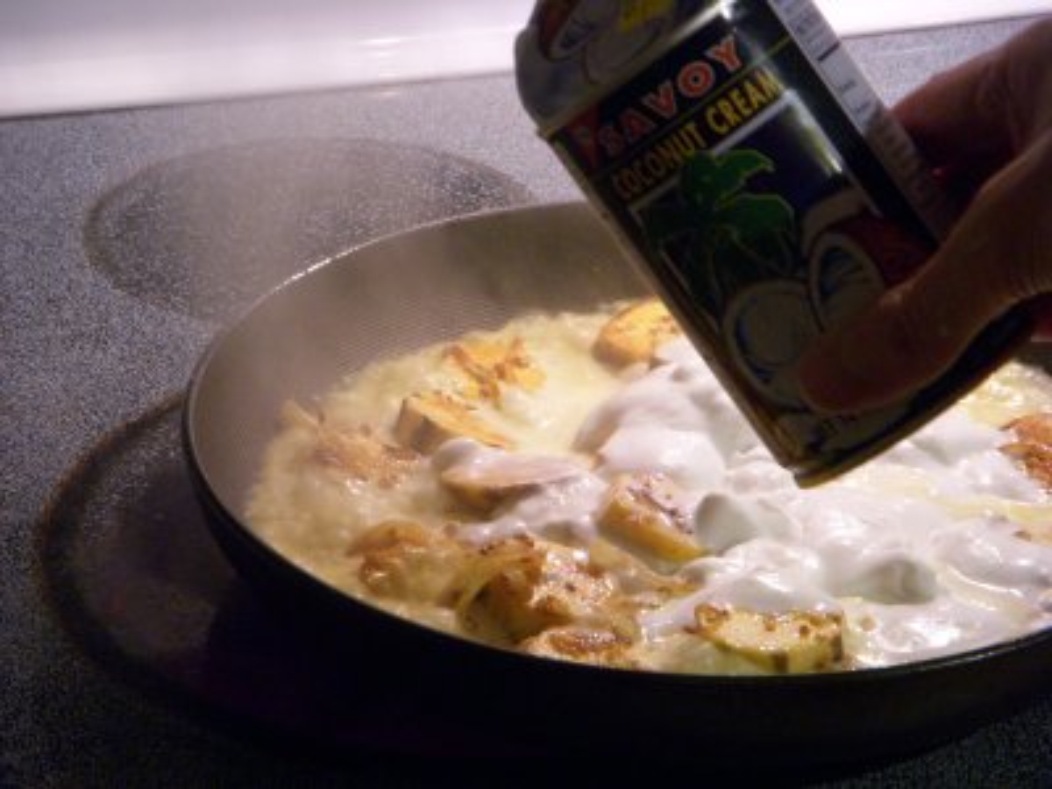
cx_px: 526
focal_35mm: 114
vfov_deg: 13.0
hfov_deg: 17.3
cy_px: 394
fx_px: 3465
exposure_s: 1/10
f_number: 4.2
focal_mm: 18.9
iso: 400
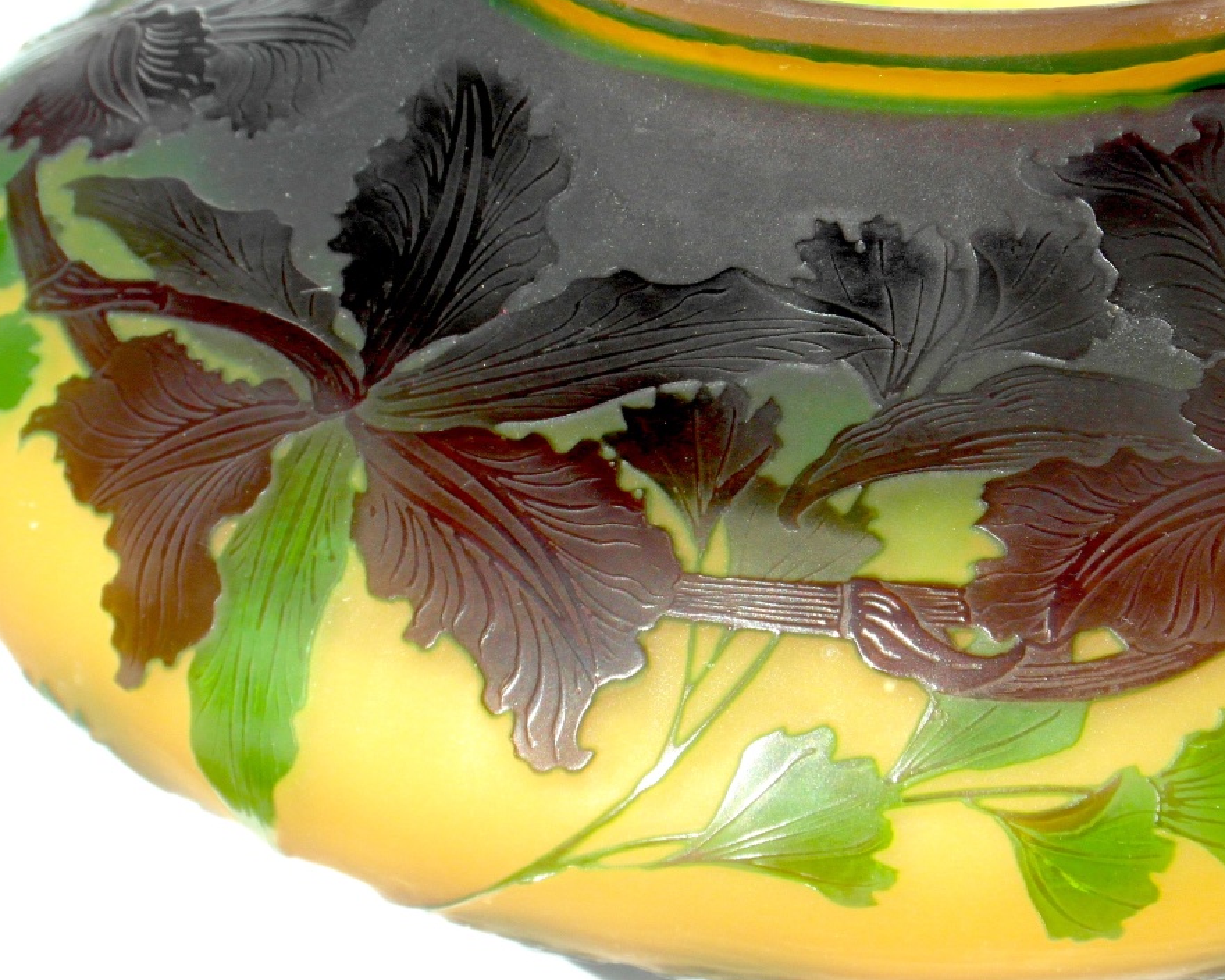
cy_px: 509
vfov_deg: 13.2
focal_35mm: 117
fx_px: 4242
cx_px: 768
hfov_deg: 16.4
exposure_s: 1/250
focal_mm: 14.3
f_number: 5.6
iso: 80
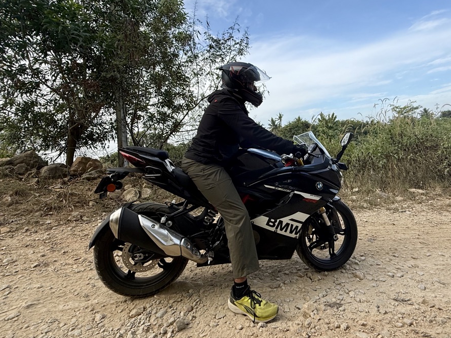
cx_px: 263
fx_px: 248
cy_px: 135
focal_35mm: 19
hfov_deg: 83.9
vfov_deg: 68.0
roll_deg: +6.5
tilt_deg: +2.4
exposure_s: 1/701
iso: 50
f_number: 2.2
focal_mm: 2.22
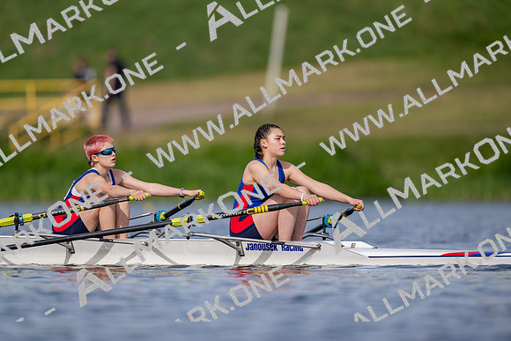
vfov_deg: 2.3
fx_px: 8518
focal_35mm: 600
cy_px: 170
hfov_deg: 3.4
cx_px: 256
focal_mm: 600
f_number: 4
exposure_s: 1/2500
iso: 220
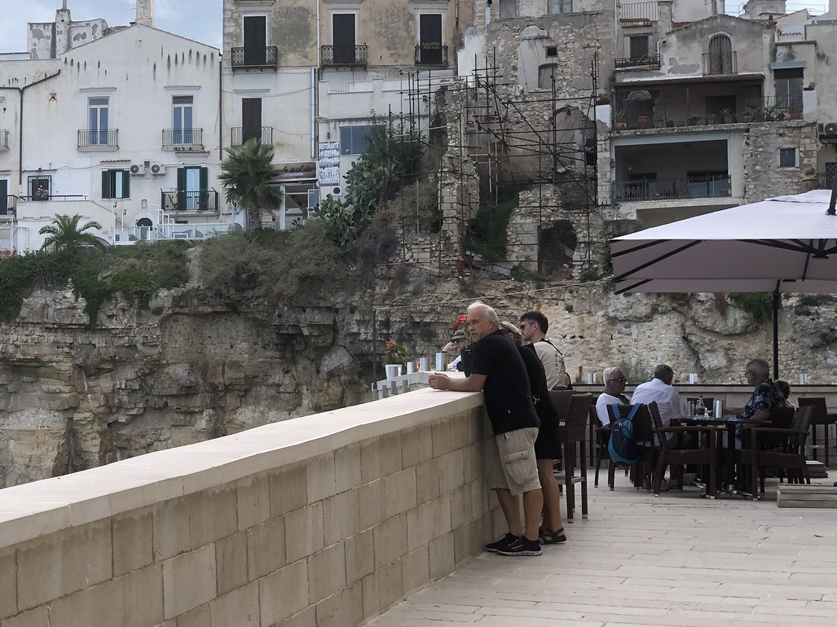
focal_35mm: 81
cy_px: 291
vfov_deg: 18.2
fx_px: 1958
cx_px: 218
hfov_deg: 23.9
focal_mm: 6
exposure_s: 1/476
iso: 16
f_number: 2.4
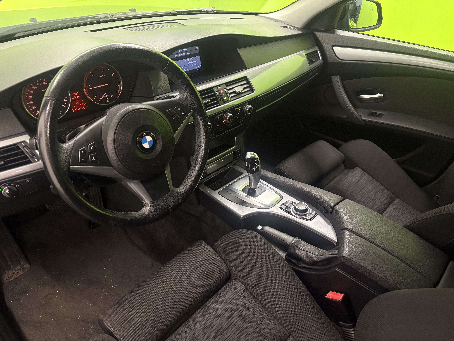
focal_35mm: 26
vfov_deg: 53.1
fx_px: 341
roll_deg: -5.8
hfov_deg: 67.3
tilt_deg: -34.9
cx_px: 227
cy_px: 170
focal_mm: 5.96
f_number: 1.6
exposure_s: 1/50
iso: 250
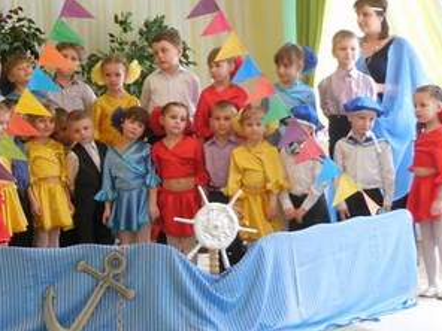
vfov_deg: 12.9
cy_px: 100
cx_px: 94
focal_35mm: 115
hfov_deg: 17.0
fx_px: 1468
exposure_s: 1/30
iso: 640
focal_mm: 12.6
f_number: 4.4
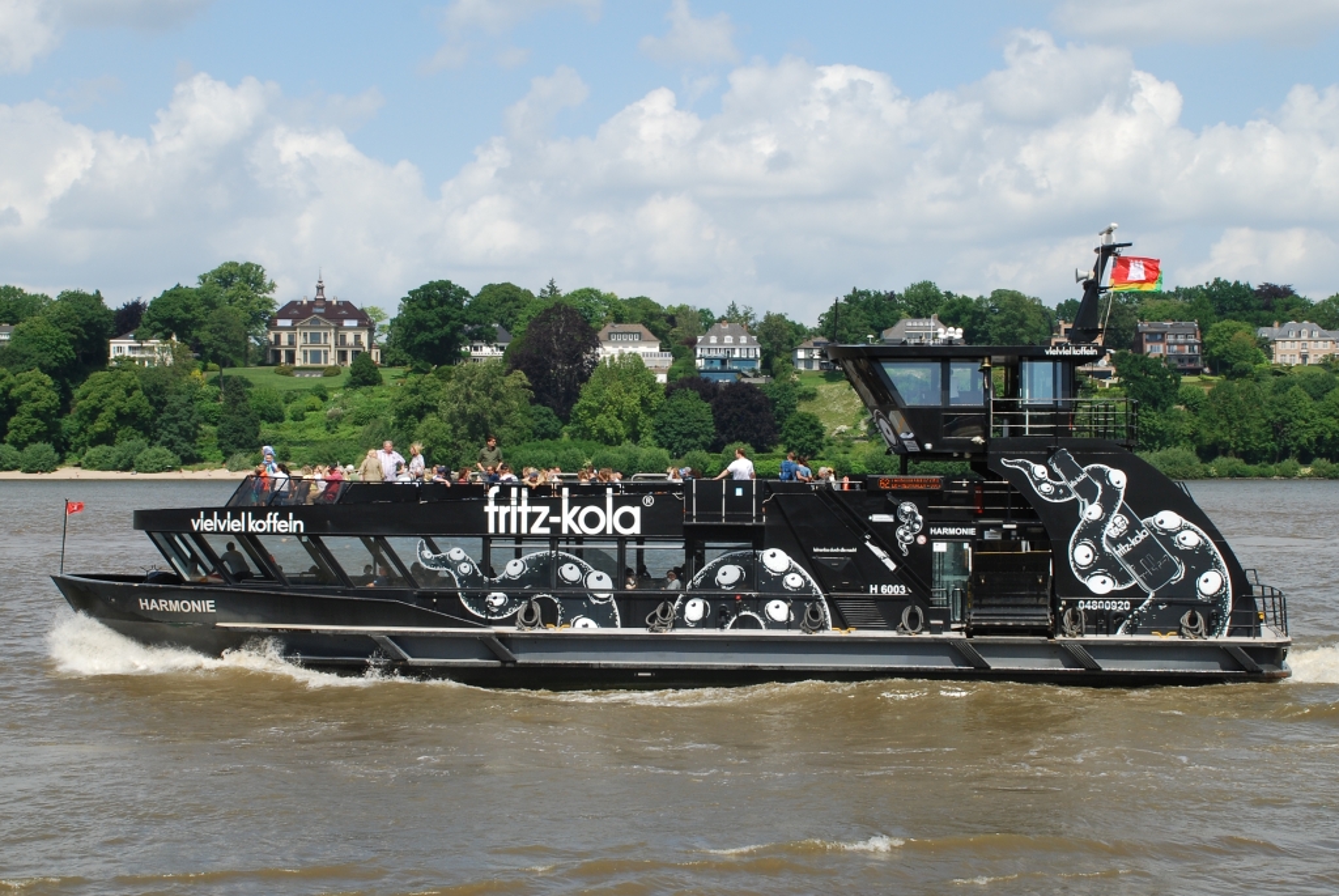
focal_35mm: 57
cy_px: 448
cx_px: 670
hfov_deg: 35.0
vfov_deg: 23.8
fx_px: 2122
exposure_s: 1/250
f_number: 10
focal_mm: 38
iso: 180
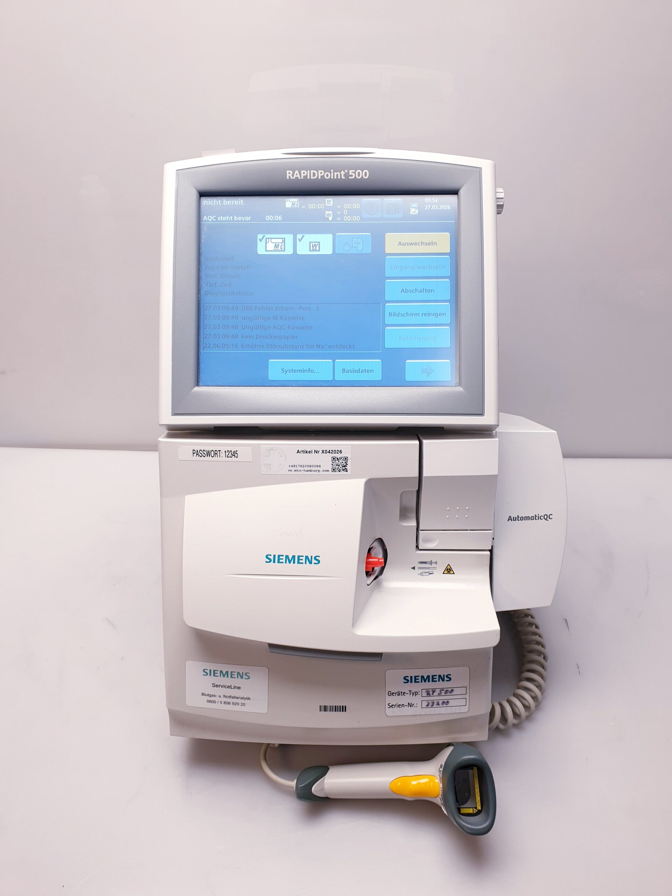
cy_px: 448
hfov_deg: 53.1
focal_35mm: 26
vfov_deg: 67.3
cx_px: 336
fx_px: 673
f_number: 2.4
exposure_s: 1/50
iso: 50
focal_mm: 4.3
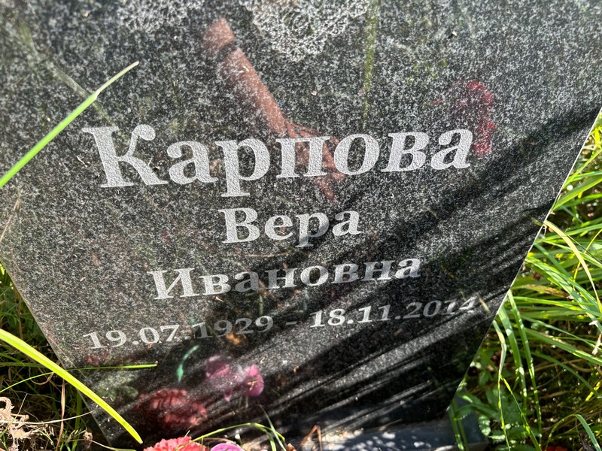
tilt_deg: -44.1
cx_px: 301
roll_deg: -1.5
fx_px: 452
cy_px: 226
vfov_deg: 53.1
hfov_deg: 67.3
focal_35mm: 26
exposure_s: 1/274
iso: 50
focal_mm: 5.96
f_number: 1.6
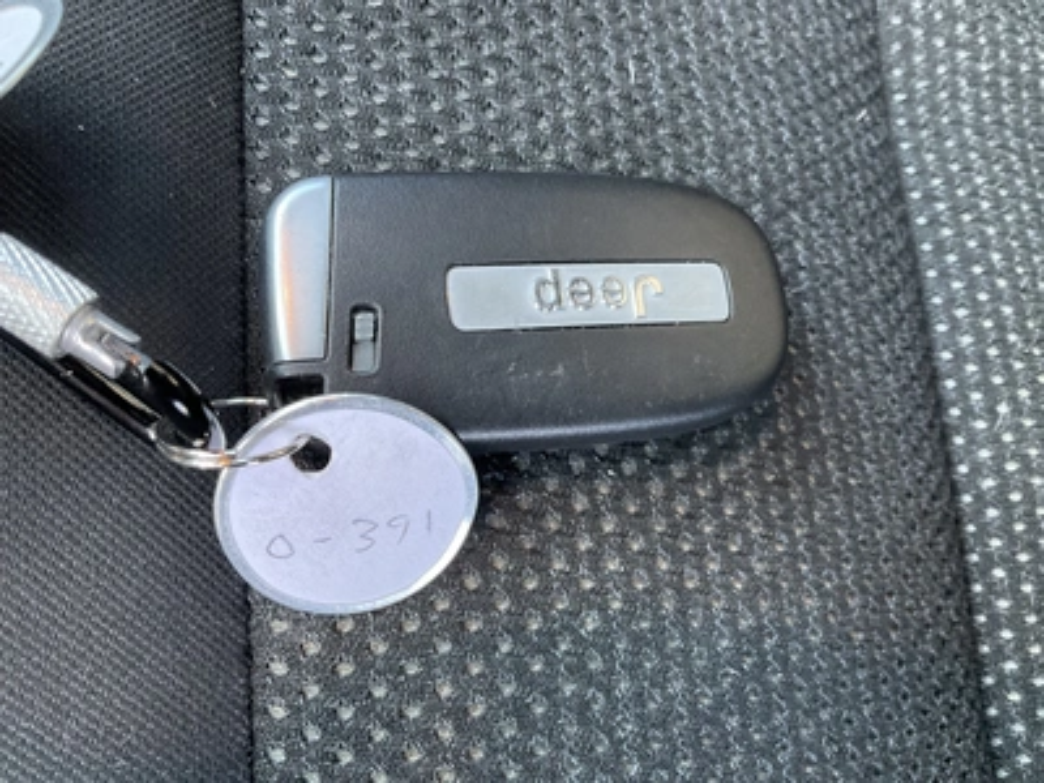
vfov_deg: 48.2
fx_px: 875
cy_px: 392
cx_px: 522
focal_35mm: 29
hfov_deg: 61.7
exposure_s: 1/60
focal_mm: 3
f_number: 1.8
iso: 160
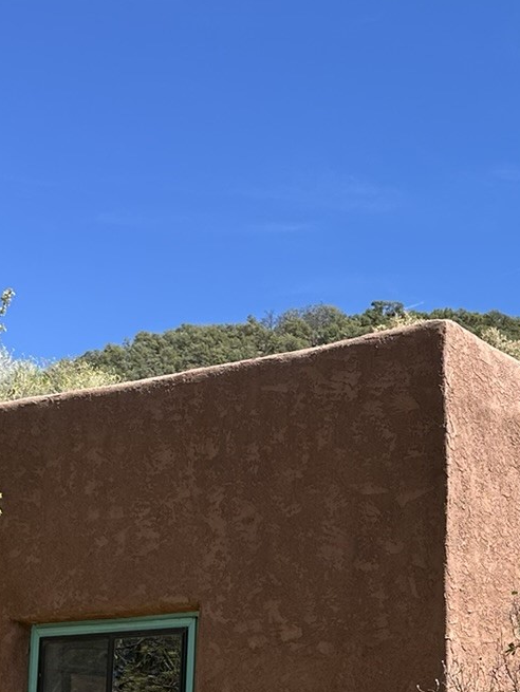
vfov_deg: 25.0
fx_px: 1501
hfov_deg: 19.2
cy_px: 655
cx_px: 501
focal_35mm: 75
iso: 80
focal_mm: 6.86
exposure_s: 1/2252
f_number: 1.78
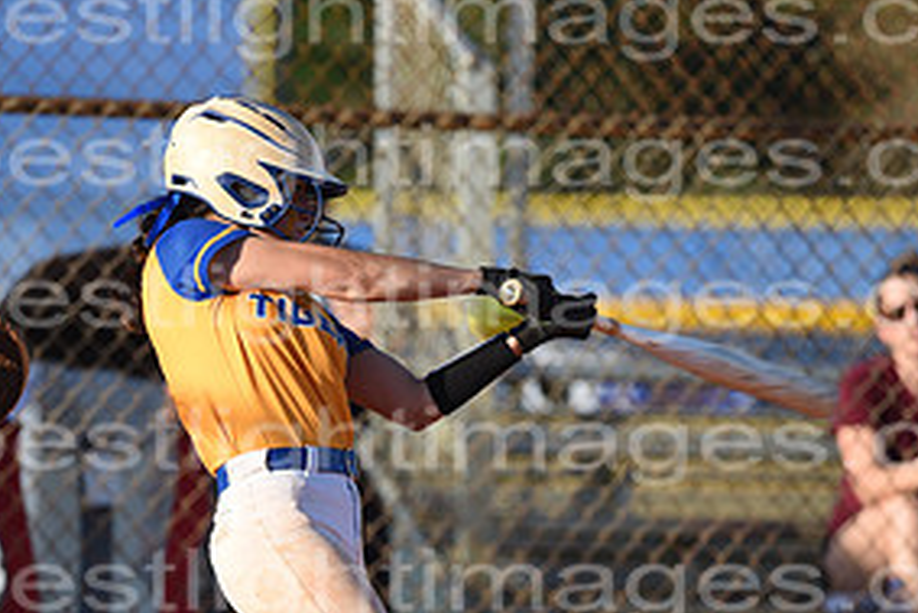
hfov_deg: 3.4
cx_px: 373
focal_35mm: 614
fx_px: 15664
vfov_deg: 2.2
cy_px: 517
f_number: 4
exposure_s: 1/640
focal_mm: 300
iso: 100
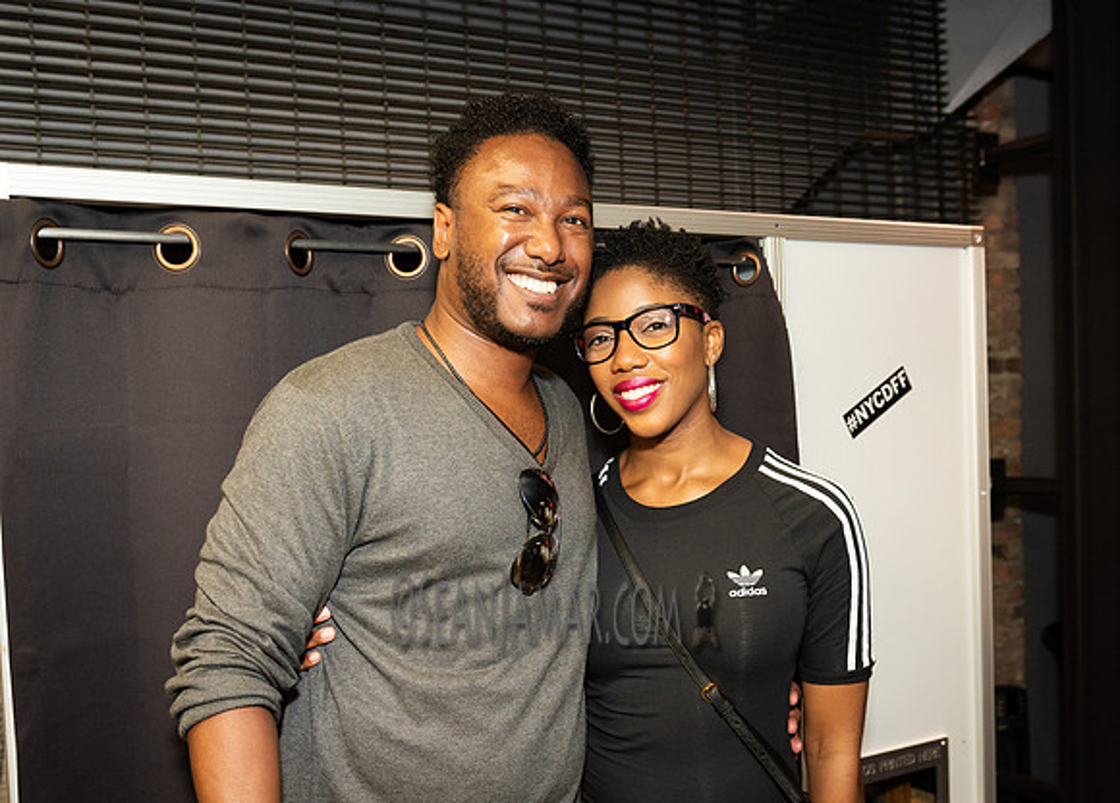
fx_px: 1209
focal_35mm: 38
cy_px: 468
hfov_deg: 49.7
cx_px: 547
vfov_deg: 36.7
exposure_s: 1/250
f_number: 4.5
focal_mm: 31
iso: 3200
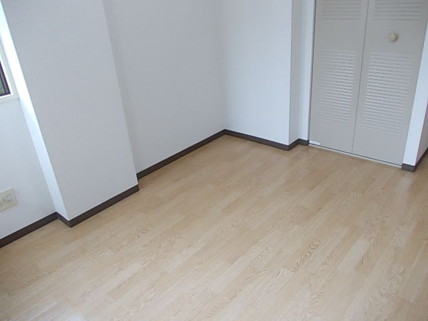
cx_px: 214
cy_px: 160
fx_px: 346
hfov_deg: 63.4
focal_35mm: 28
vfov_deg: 49.7
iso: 180
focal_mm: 4
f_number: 2.7
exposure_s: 1/25
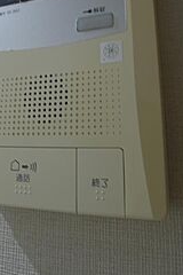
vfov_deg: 39.9
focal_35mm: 48
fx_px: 366
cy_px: 65
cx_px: 69
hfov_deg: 28.0
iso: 80
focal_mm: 5.1
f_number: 2
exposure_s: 1/6
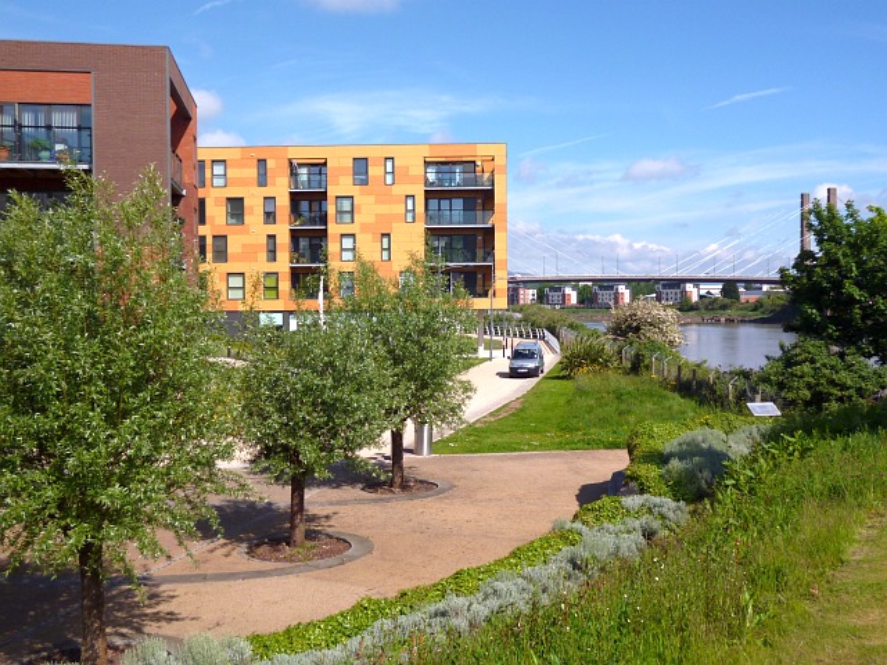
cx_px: 444
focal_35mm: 32
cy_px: 332
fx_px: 820
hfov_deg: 56.8
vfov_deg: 44.2
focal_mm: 5.7
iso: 100
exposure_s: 1/160
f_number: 10
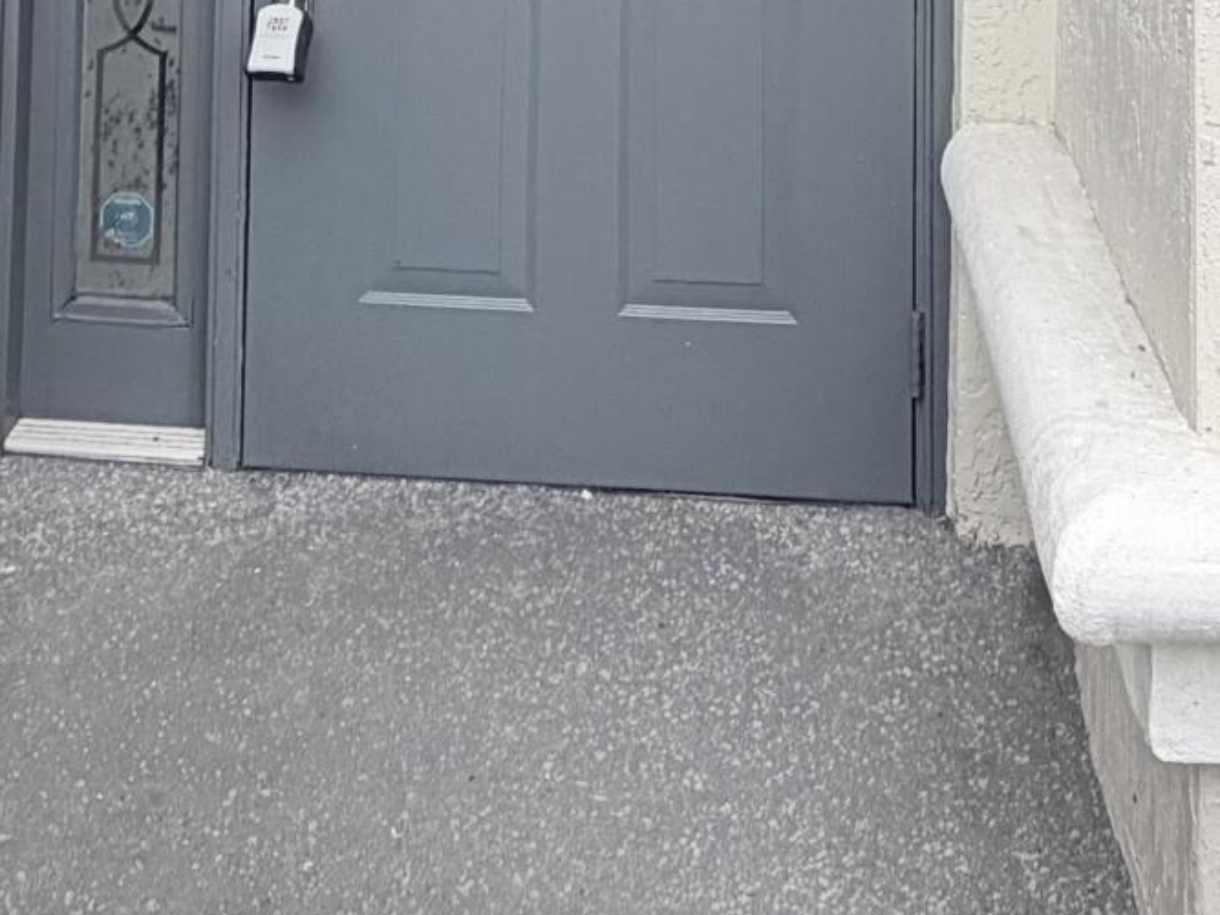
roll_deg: -0.6
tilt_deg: +4.8
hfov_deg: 30.7
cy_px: -747
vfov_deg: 18.2
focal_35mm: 63
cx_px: 598
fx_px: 2220
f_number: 2.2
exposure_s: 1/502
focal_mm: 2.22
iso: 64
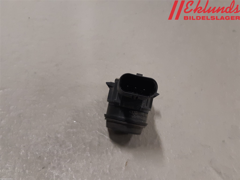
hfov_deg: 67.3
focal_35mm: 26
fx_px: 180
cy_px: 90
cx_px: 120
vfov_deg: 53.1
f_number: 1.7
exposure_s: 1/50
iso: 125
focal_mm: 3.93
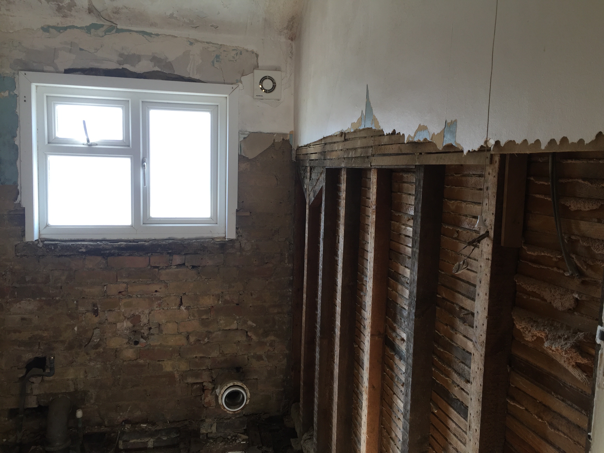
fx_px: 506
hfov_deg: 61.7
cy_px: 226
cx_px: 302
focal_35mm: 29
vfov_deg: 48.2
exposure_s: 1/50
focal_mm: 4.15
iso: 40
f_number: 2.2
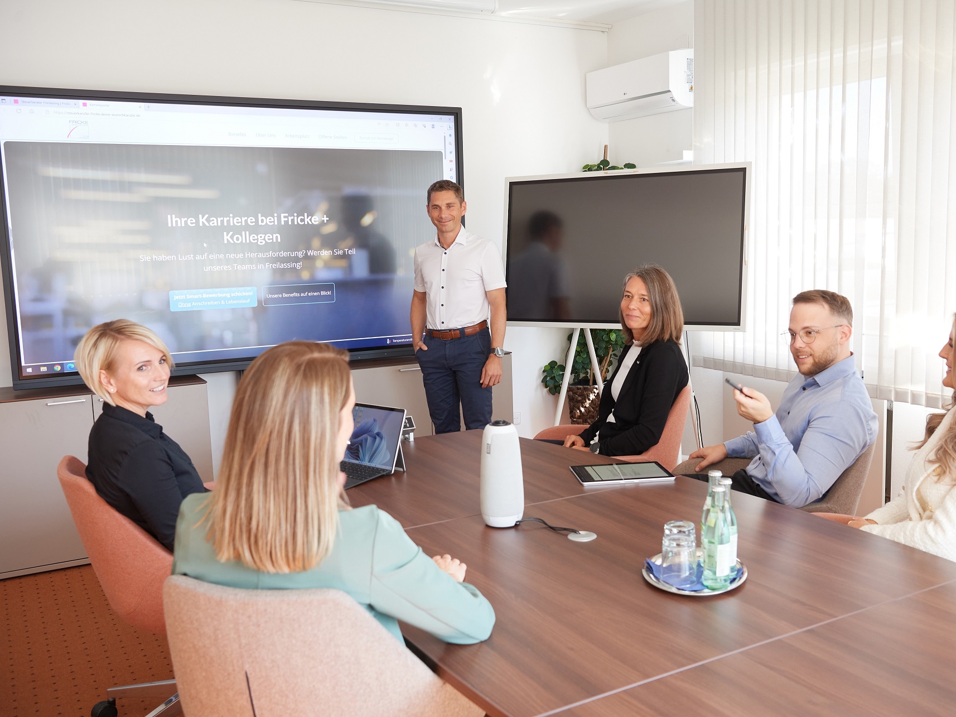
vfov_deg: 40.7
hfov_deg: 52.5
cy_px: 360
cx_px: 536
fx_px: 966
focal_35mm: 35
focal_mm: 32
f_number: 5
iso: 800
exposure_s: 1/60
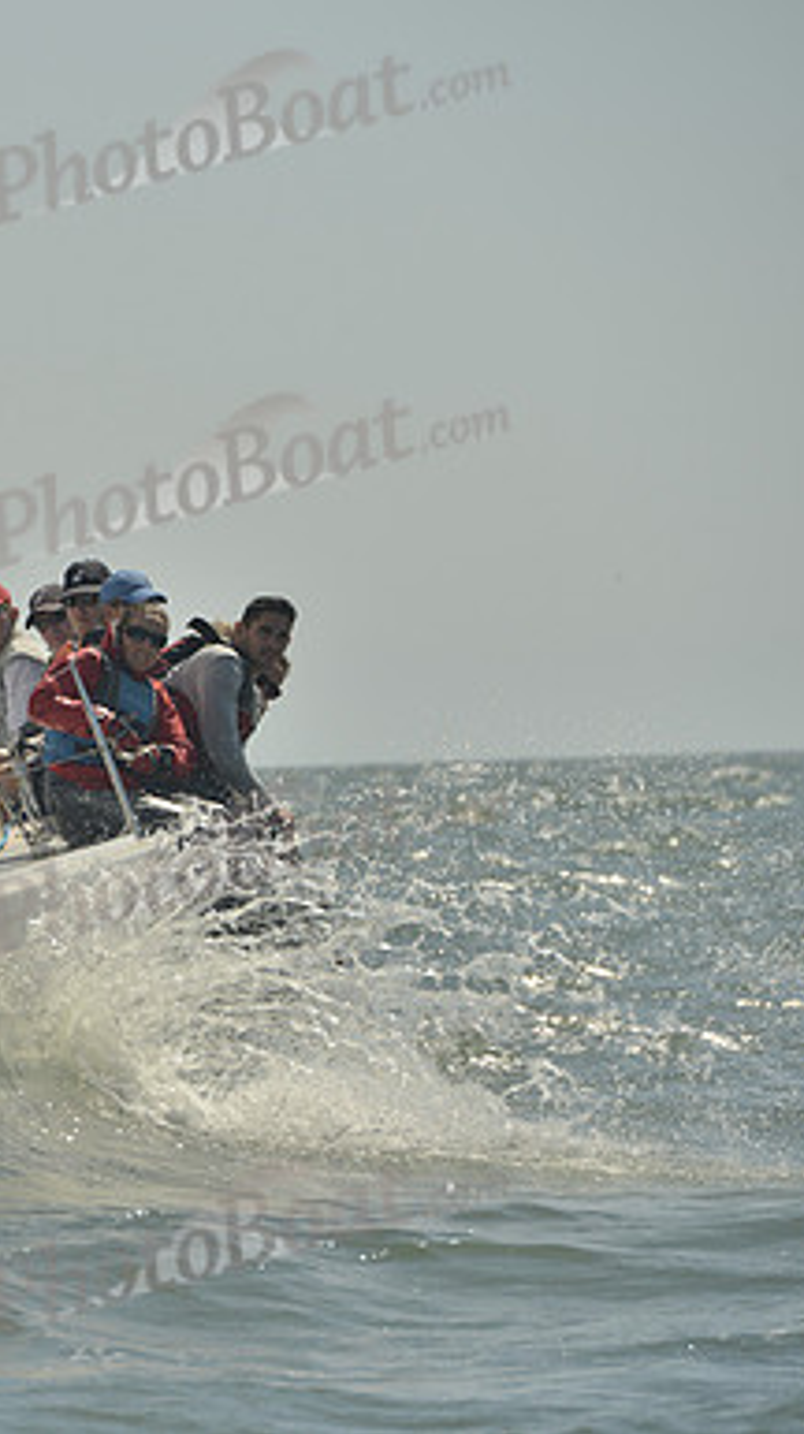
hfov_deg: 3.8
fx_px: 12000
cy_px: 717
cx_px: -205
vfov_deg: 6.8
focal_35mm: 316
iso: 280
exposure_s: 1/1000
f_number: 9
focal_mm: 200
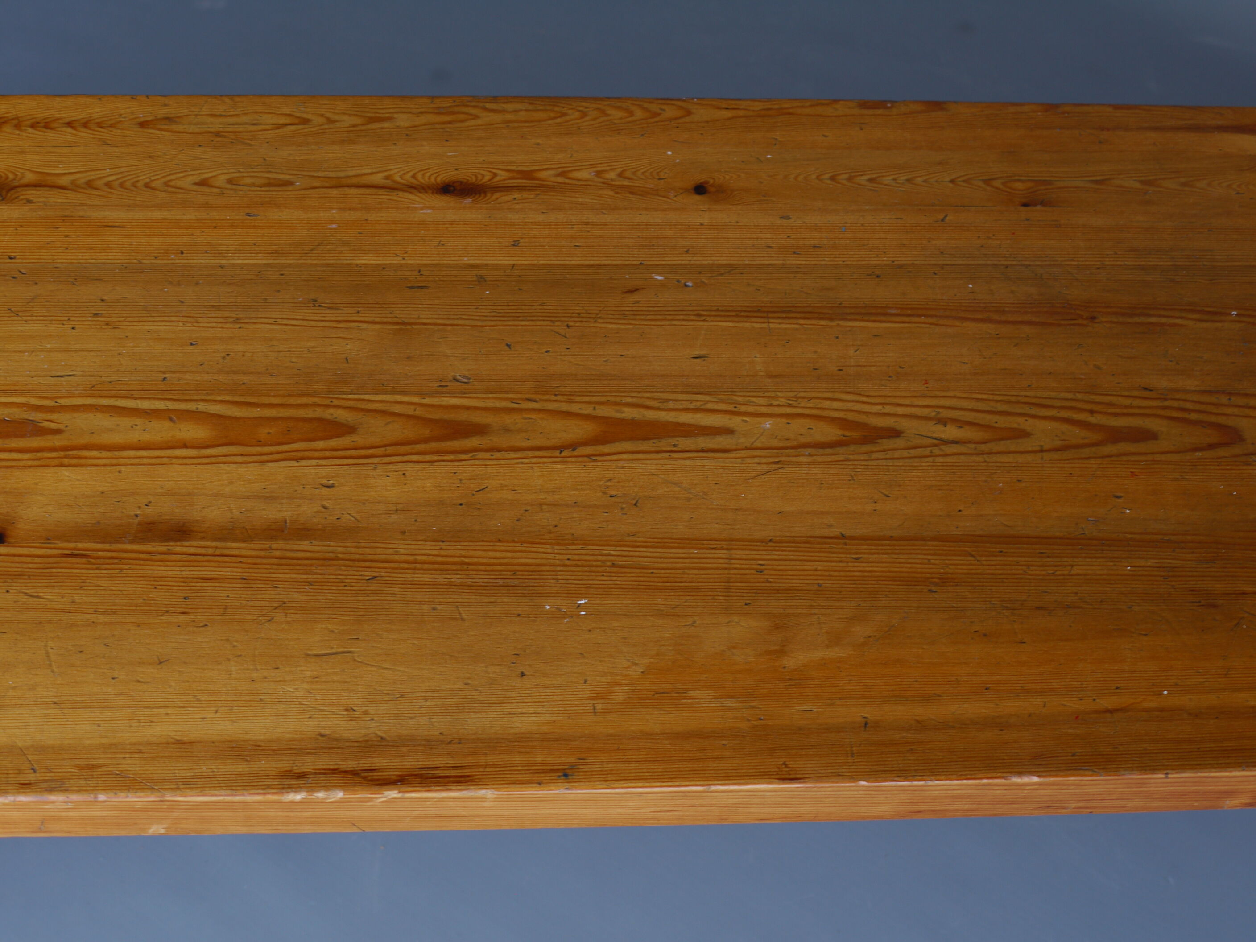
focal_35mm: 52
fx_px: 1887
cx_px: 628
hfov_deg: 36.8
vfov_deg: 28.0
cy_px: 471
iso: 100
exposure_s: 1/30
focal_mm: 26
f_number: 5
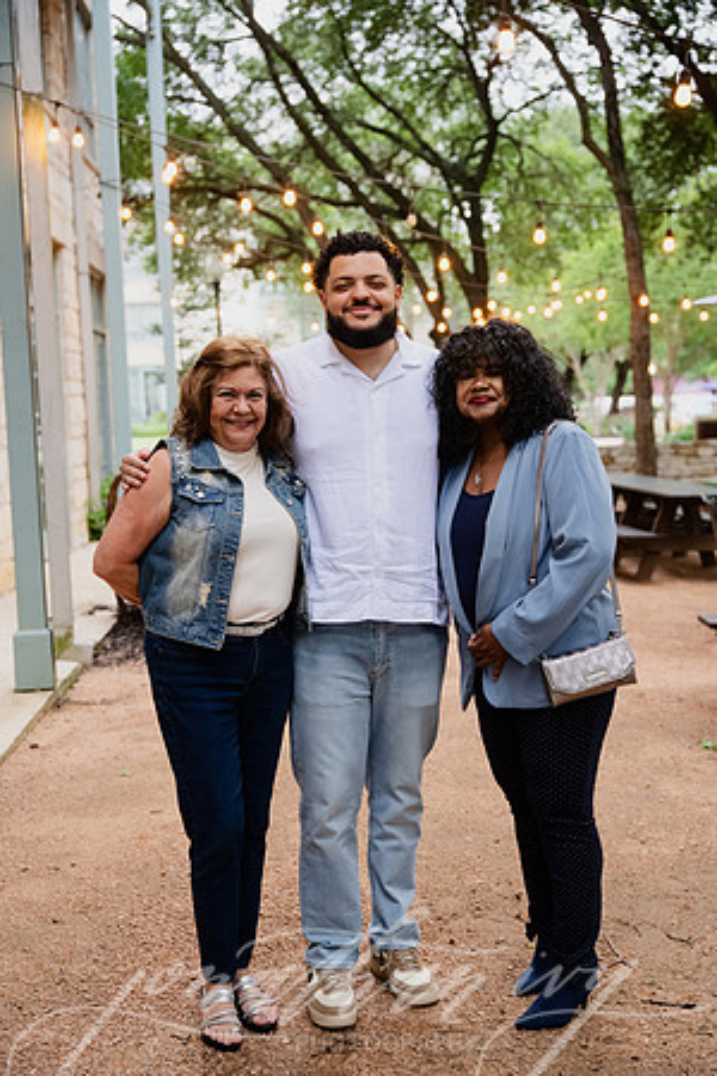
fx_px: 1404
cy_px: 538
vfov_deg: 41.9
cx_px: 358
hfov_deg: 28.6
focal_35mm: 47
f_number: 3.5
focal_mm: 47
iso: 3200
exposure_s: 1/160
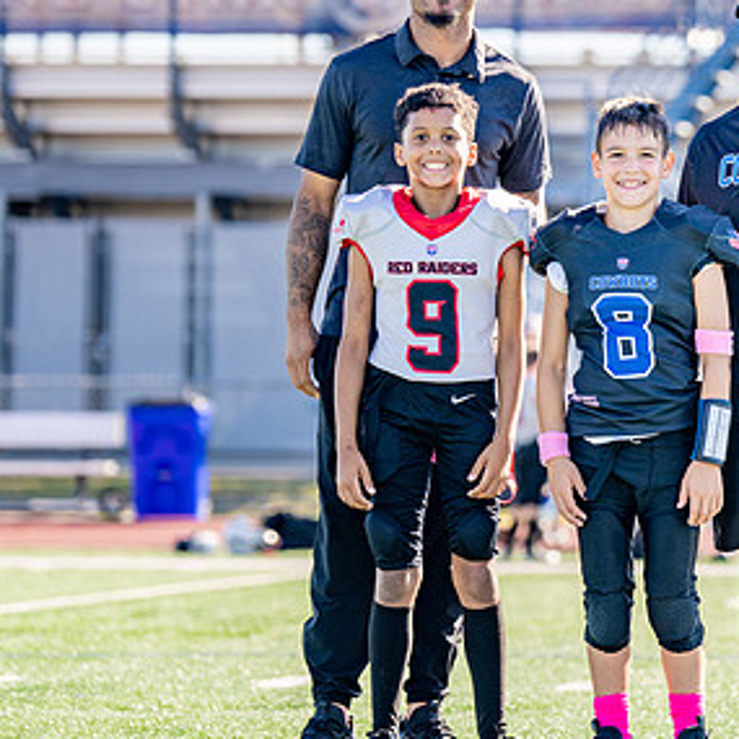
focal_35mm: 247
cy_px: 258
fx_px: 5966
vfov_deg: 7.1
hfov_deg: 7.1
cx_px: 583
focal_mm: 122
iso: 160
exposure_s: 1/1250
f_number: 2.8
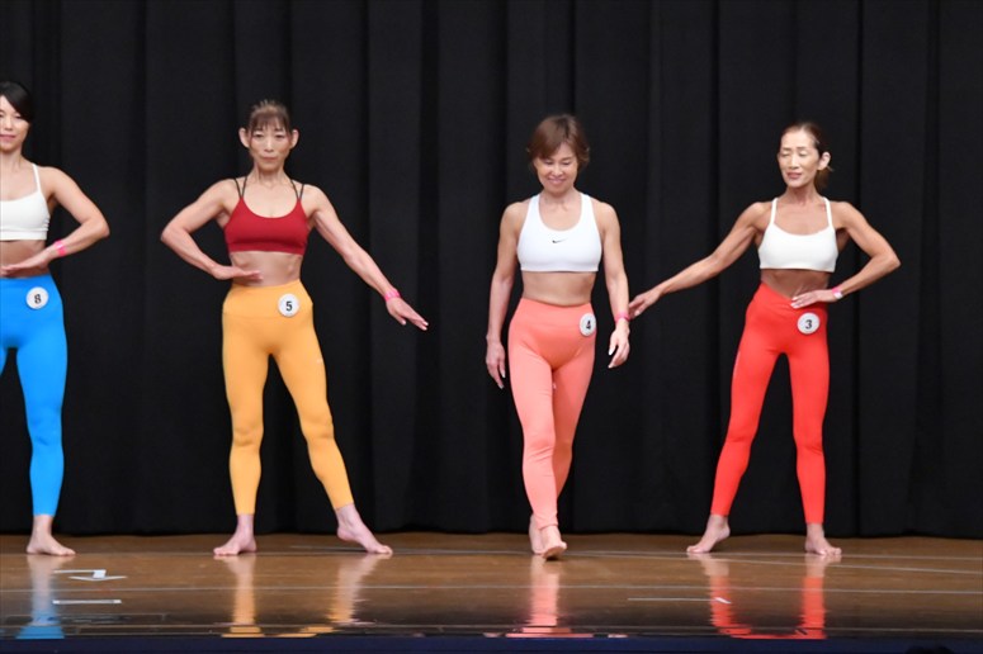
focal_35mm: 225
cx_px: 492
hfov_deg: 9.2
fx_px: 6141
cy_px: 327
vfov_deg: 6.1
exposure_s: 1/400
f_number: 5.6
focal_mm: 150
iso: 8000
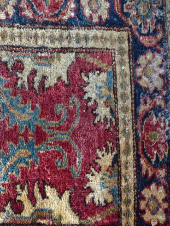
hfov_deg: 22.1
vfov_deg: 31.3
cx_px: -37
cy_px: 158
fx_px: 399
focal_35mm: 61
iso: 100
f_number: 3.3
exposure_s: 1/30
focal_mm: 5.2
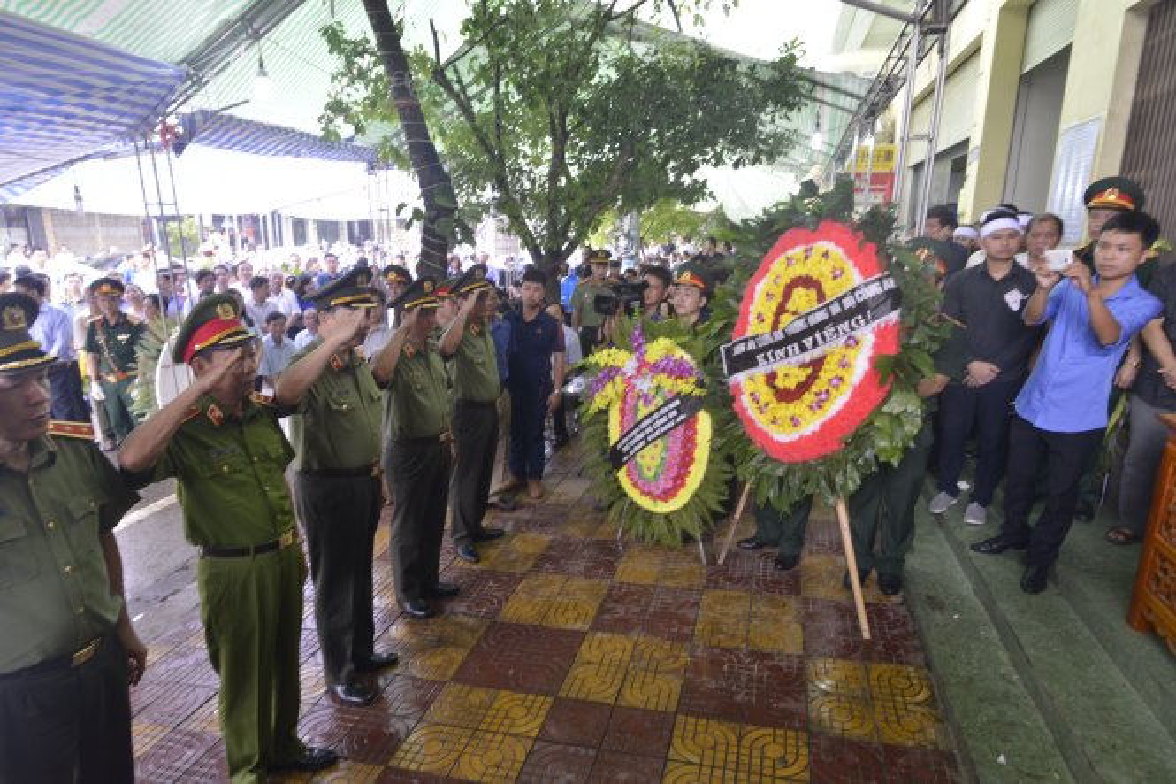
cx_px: 588
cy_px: 392
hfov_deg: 84.0
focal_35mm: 20
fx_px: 653
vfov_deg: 61.9
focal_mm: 20
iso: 1000
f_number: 4.5
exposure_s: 1/125
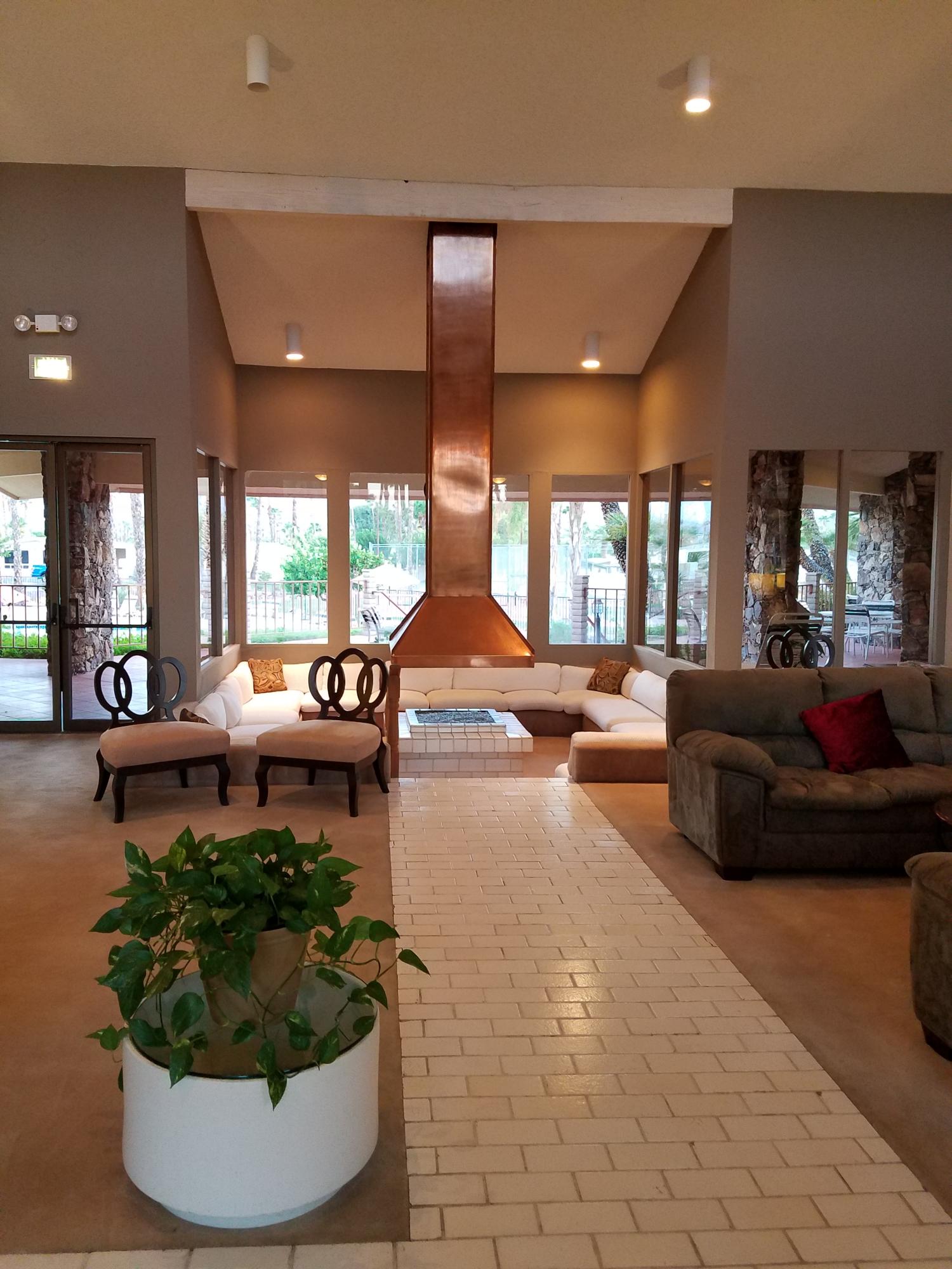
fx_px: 953
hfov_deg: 53.1
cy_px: 634
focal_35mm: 26
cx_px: 476
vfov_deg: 67.3
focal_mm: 4.2
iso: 200
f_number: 1.7
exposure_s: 1/24
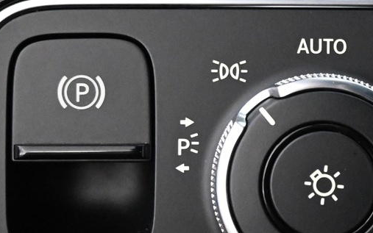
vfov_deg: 12.7
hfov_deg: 20.0
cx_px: 304
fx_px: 1043
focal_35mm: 103
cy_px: 138
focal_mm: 21
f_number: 4
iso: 6400
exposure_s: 1/30
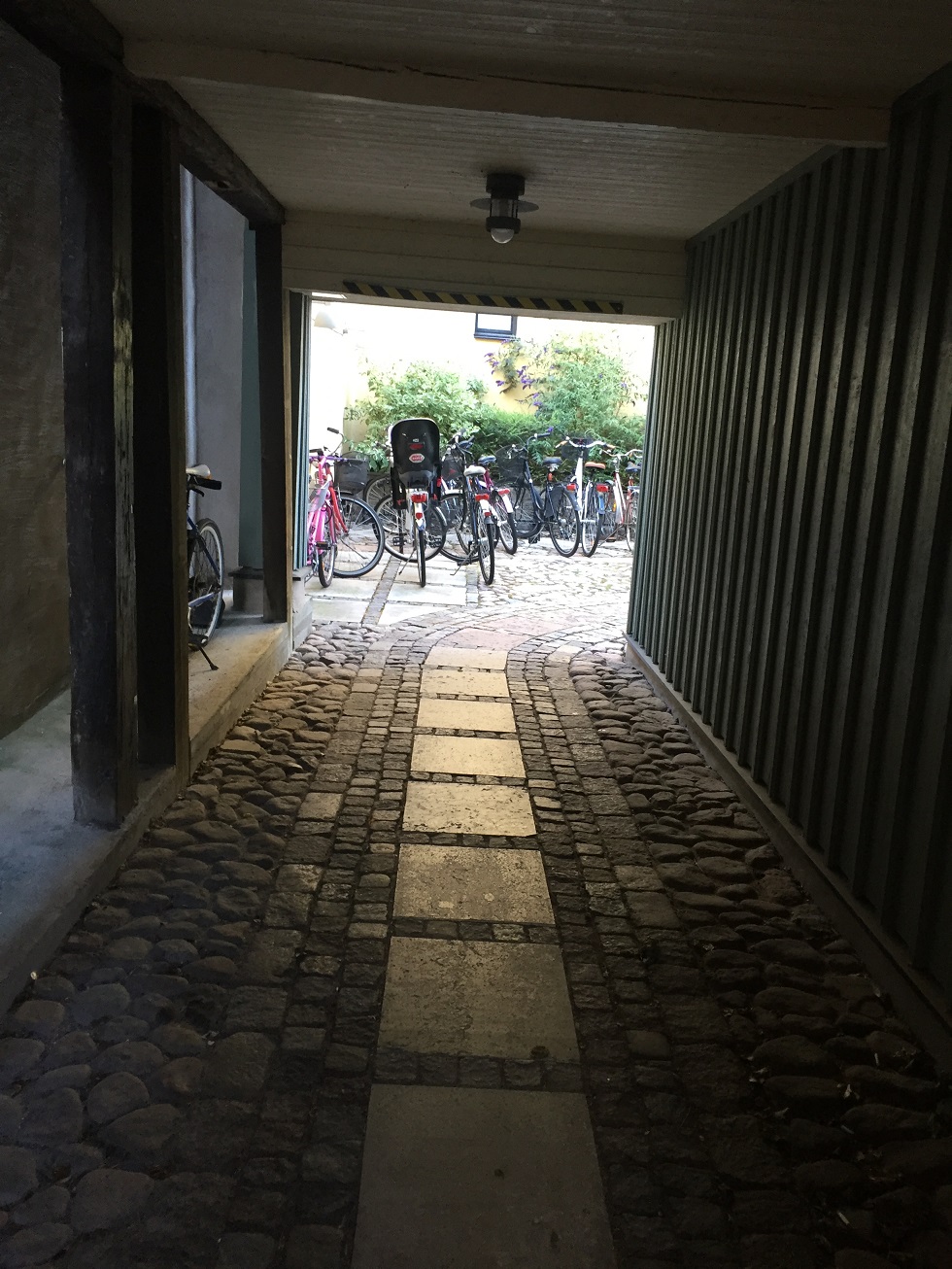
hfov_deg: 48.2
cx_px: 476
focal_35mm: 29
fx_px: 1063
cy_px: 634
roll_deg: -3.2
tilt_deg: -12.7
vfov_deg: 61.7
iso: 64
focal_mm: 4.15
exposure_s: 1/33
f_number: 2.2
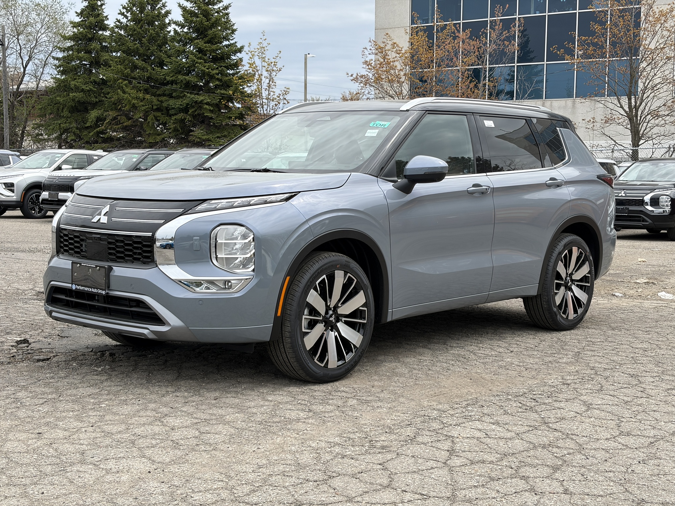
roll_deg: -0.4
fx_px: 1014
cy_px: 253
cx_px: 338
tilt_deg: -5.6
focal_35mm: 52
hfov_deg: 36.8
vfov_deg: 28.0
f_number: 1.6
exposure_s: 1/1799
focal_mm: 5.96
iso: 32
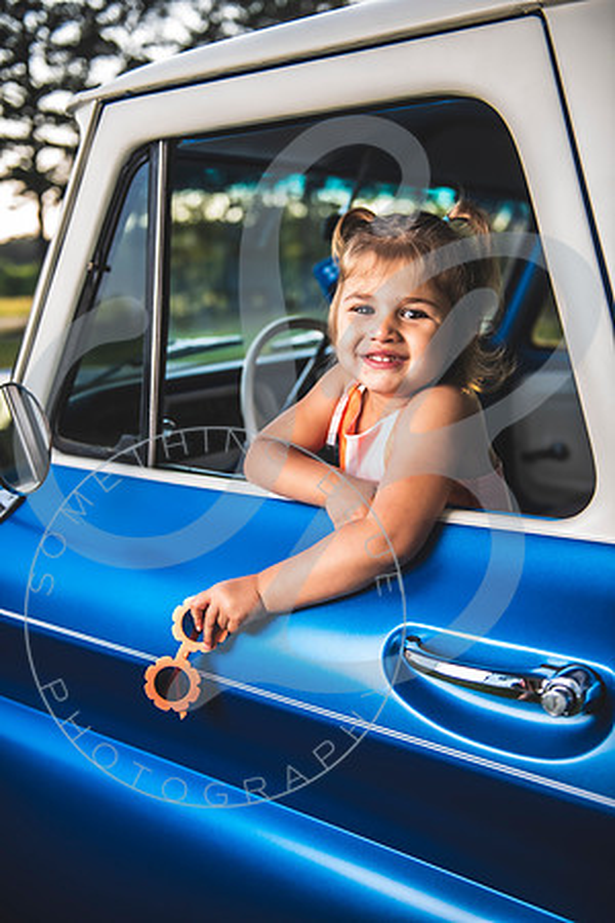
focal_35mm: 38
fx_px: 974
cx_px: 308
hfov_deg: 35.1
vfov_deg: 50.7
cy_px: 462
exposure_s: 1/200
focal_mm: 38
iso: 100
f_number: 2.8
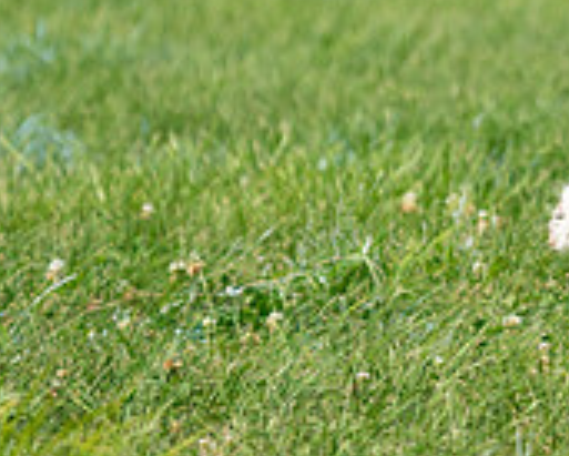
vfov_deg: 2.4
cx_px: 729
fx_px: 10716
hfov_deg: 3.0
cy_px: -148
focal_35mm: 636
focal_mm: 200
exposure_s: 1/4000
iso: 1000
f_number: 5.6
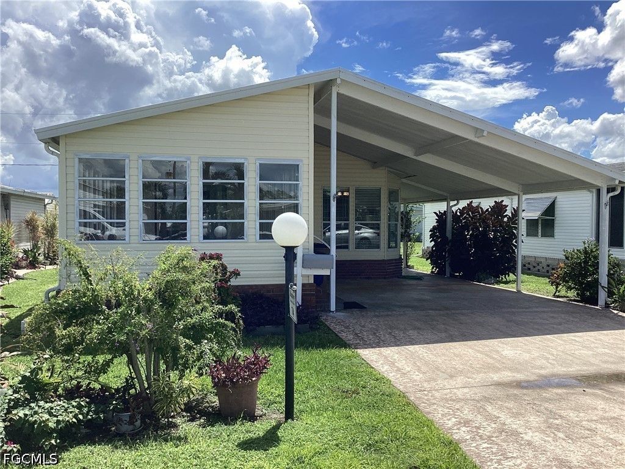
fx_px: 560
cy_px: 234
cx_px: 312
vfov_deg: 45.4
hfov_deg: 58.4
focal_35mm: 31
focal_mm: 3.3
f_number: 2.4
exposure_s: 1/1773
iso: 25
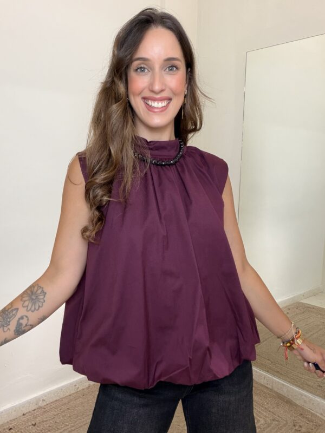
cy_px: 216
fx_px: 376
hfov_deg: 46.8
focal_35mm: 30
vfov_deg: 60.0
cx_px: 162
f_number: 1.9
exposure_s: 1/60
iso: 125
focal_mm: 2.71
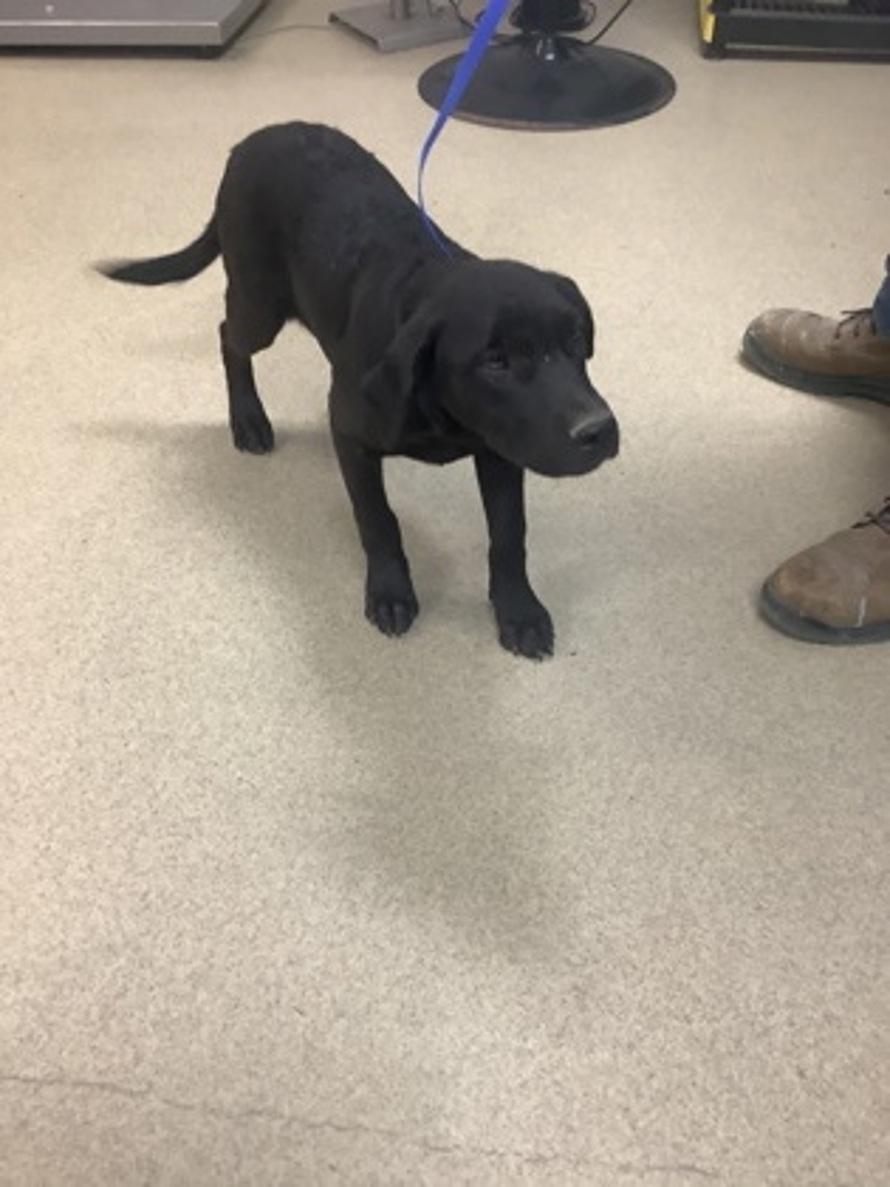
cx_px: 445
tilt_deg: -43.2
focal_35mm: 31
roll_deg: +4.4
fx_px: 1063
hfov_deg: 45.4
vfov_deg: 58.4
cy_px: 594
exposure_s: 1/60
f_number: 2.4
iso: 160
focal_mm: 3.3
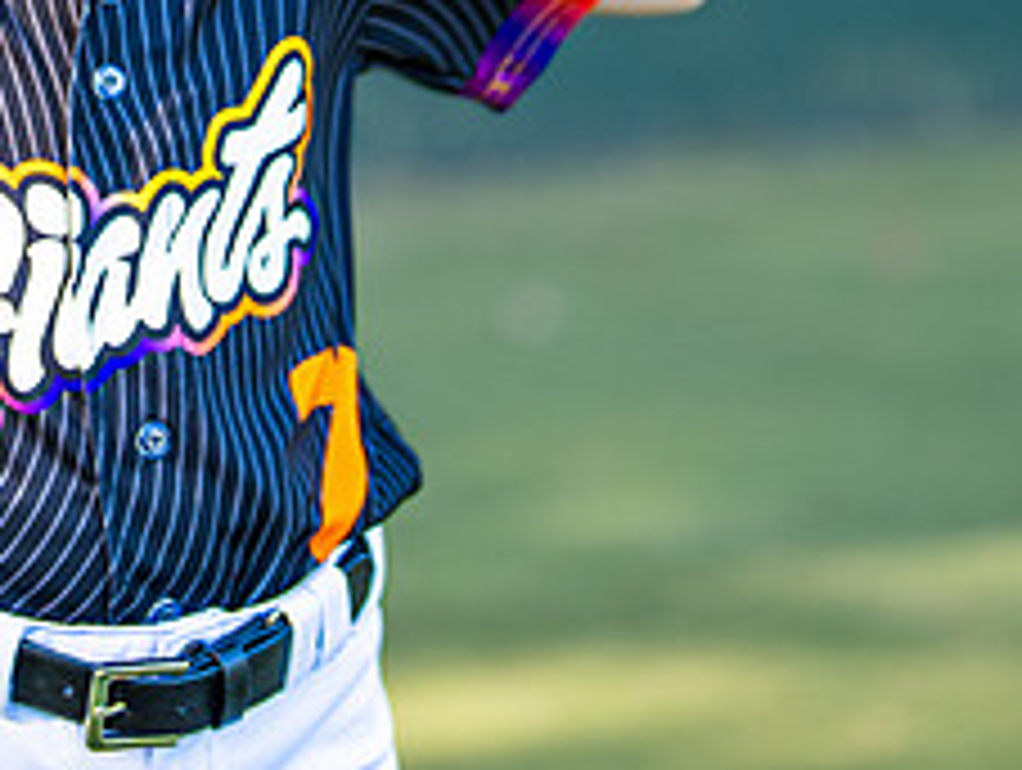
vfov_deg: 9.5
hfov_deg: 12.7
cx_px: 163
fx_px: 4554
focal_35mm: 154
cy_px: -240
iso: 125
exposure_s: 1/1600
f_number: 1.2
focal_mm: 50
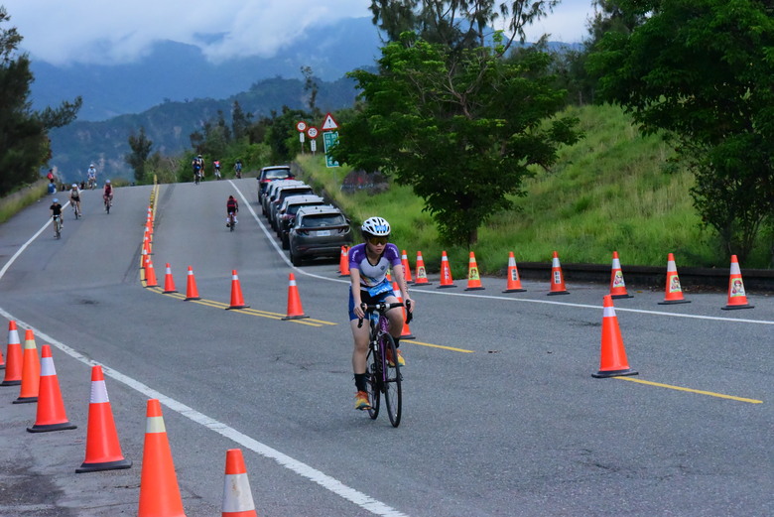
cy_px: 258
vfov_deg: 10.6
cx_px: 387
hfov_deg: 15.8
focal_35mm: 130
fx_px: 2796
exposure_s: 1/3200
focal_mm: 130
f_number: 14
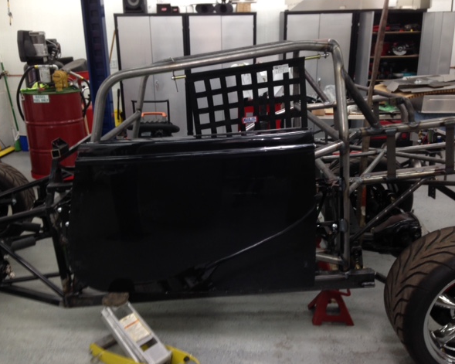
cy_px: 180
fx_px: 471
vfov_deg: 42.2
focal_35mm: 35
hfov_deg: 51.5
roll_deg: +0.9
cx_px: 226
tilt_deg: -15.9
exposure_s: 1/34
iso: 50
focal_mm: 4.12
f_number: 2.4
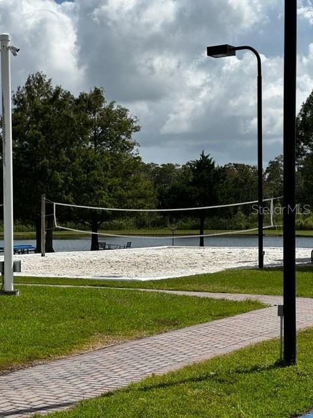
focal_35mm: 77
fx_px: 928
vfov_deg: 25.3
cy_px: 209
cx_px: 156
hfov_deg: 19.1
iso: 32
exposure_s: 1/1429
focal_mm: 9
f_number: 2.8
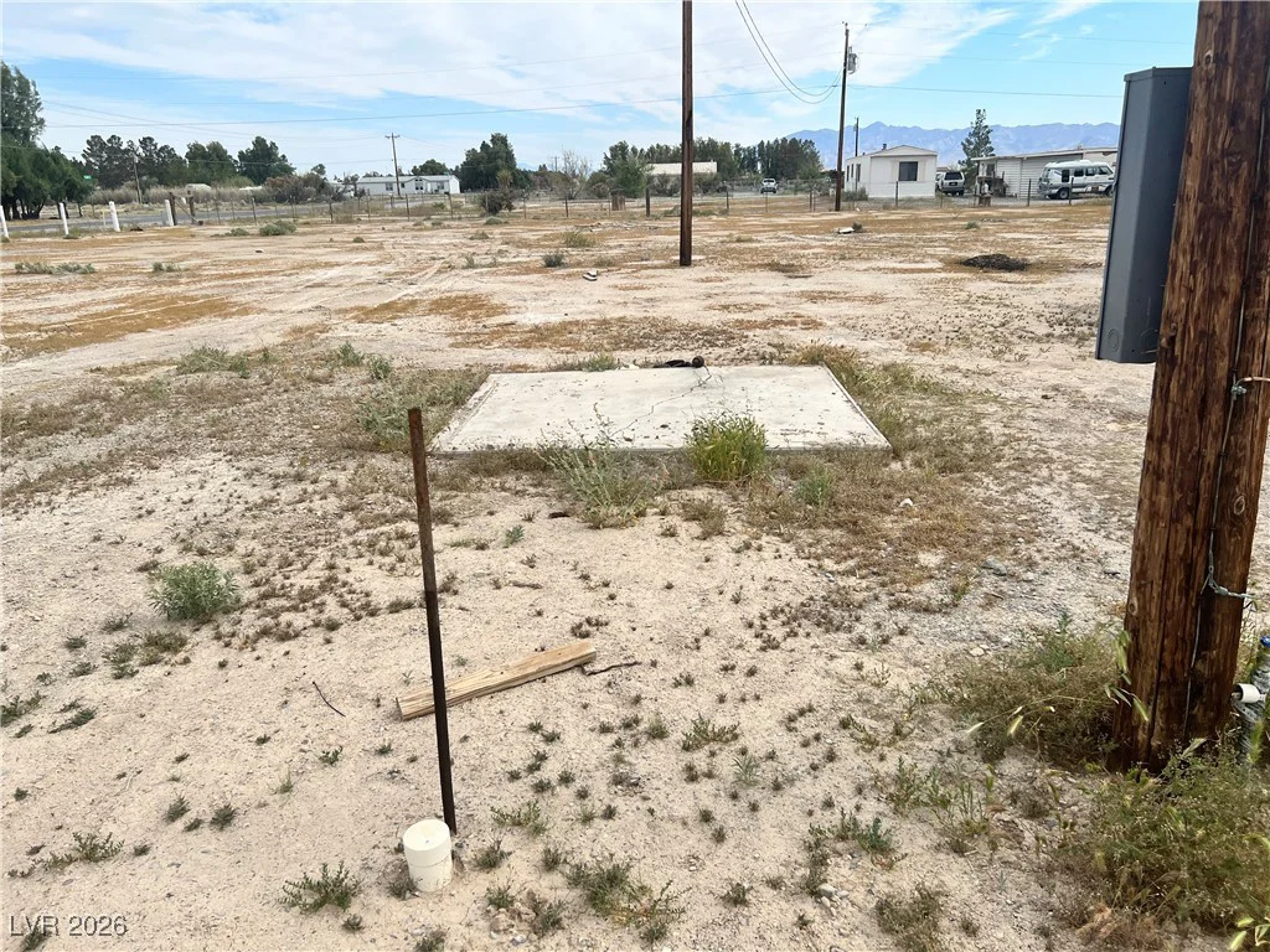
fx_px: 954
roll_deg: +2.4
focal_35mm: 26
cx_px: 635
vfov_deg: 53.1
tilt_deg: -19.7
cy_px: 476
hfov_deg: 67.3
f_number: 1.5
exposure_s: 1/4630
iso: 50
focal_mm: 5.7
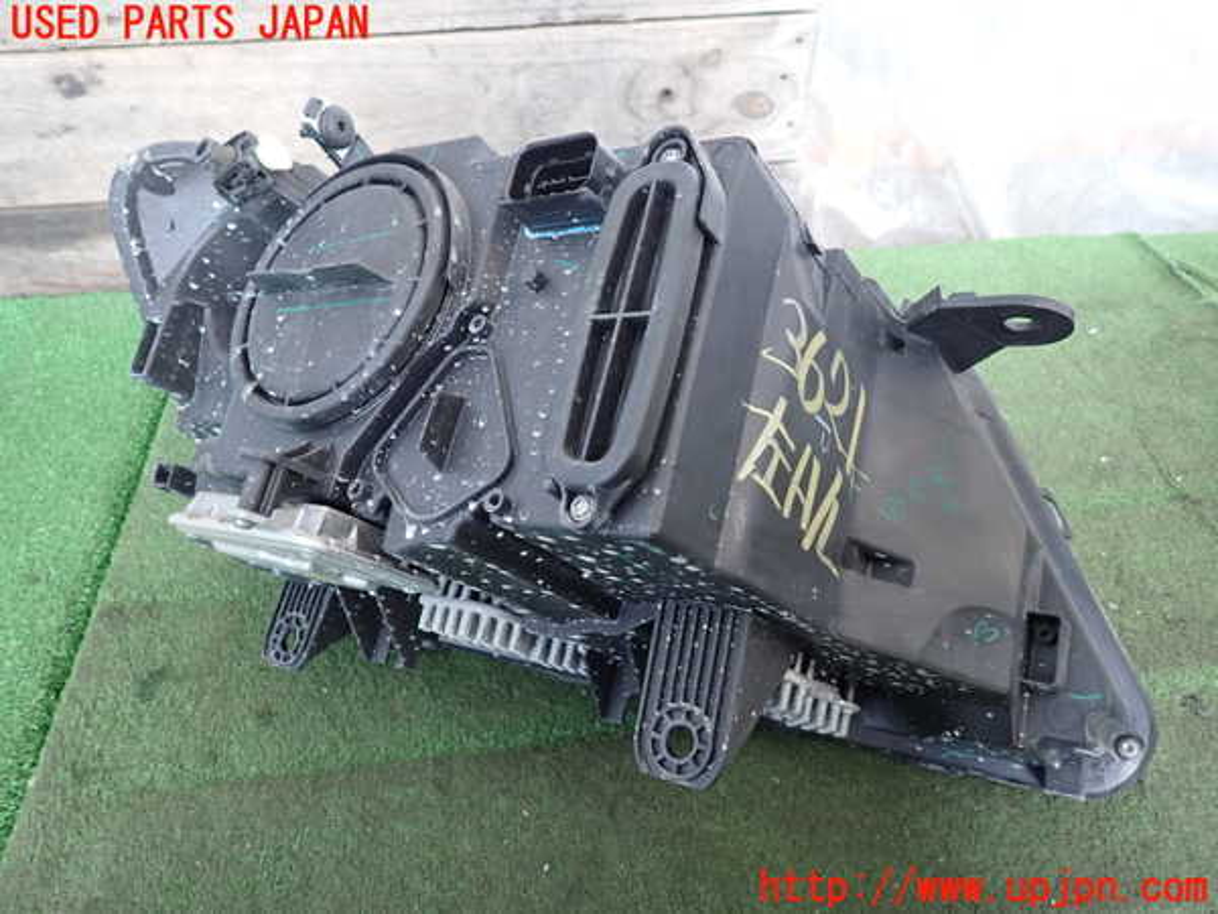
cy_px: 457
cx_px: 609
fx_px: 880
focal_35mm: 25
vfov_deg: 54.9
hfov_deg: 69.4
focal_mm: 4.5
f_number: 2
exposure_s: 1/30
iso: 200
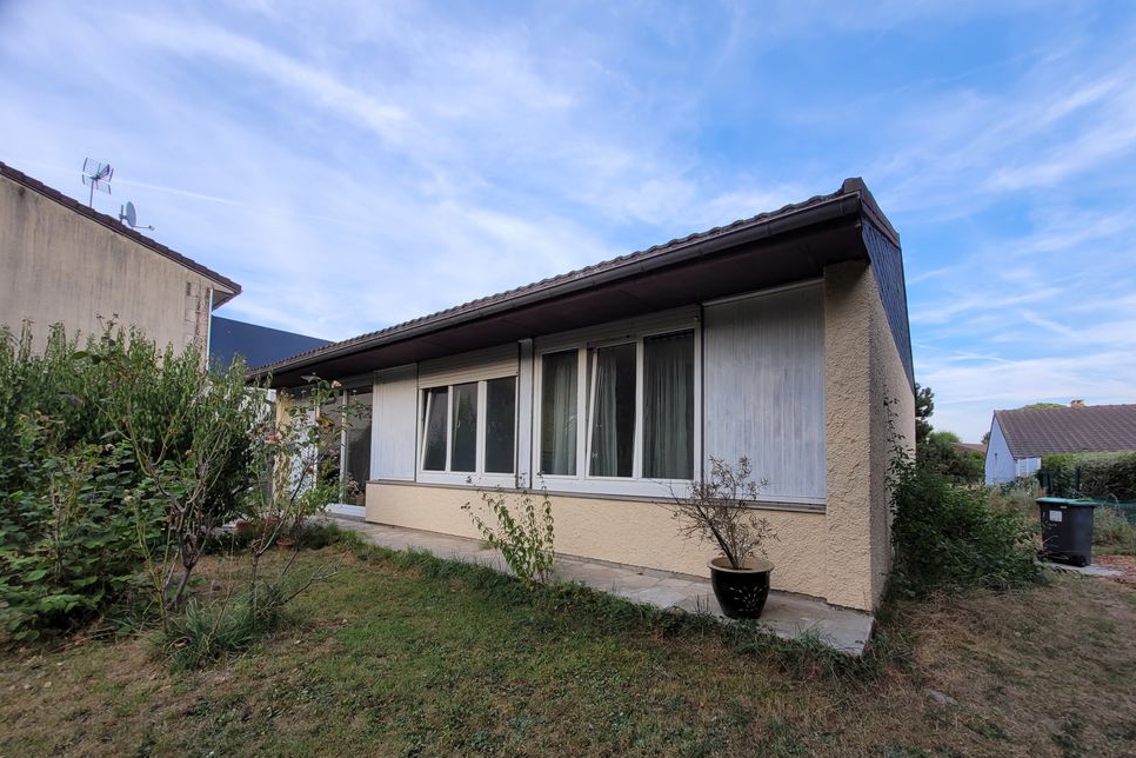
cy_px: 440
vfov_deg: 80.6
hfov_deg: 104.2
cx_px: 587
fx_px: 442
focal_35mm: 14
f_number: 2.2
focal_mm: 1.74
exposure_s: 1/326
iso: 40
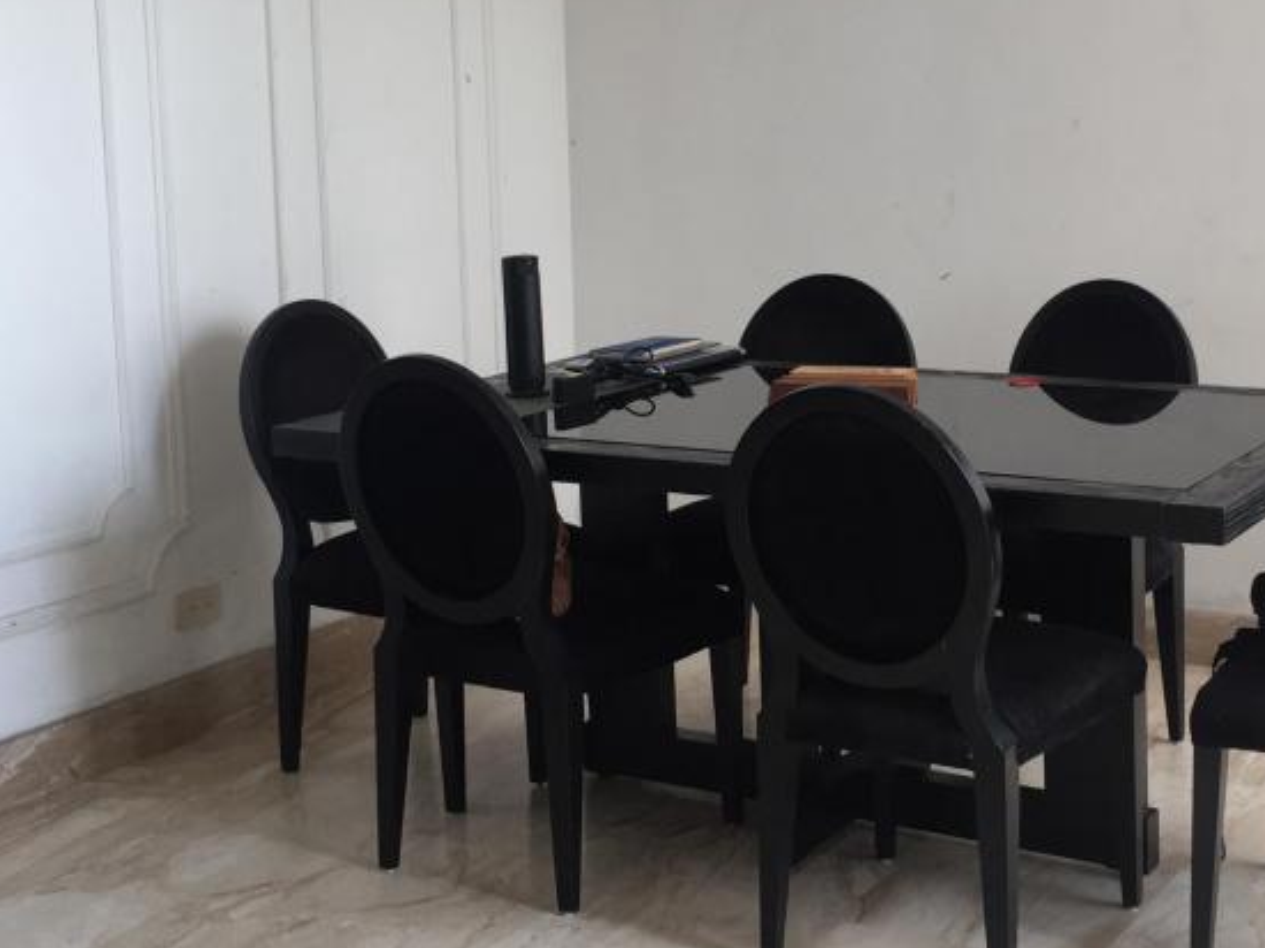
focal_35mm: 54
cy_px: 304
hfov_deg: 35.2
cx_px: 844
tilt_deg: -6.8
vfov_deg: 26.8
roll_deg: +1.0
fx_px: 1973
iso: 40
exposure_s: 1/120
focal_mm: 4.15
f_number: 2.2
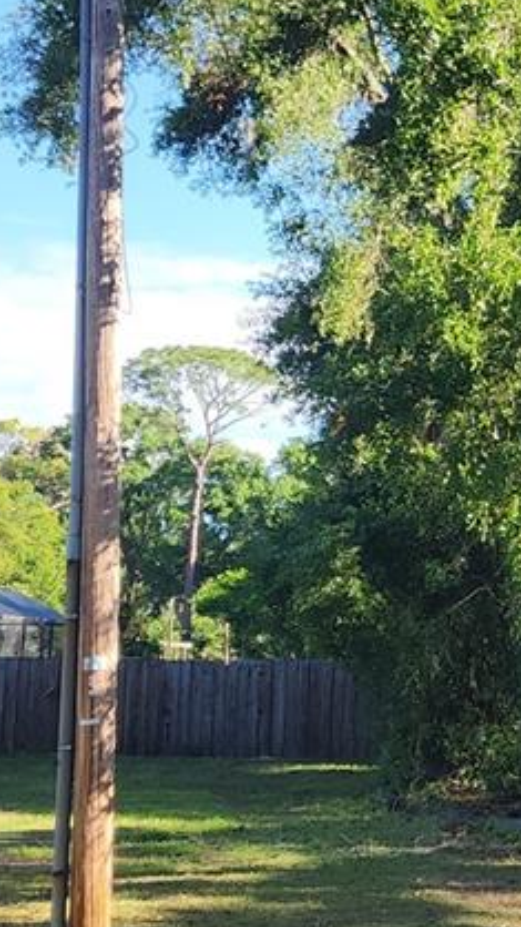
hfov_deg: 15.8
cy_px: 492
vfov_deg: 29.3
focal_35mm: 72
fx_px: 1769
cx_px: 714
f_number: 1.8
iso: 12
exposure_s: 1/252
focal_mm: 6.4
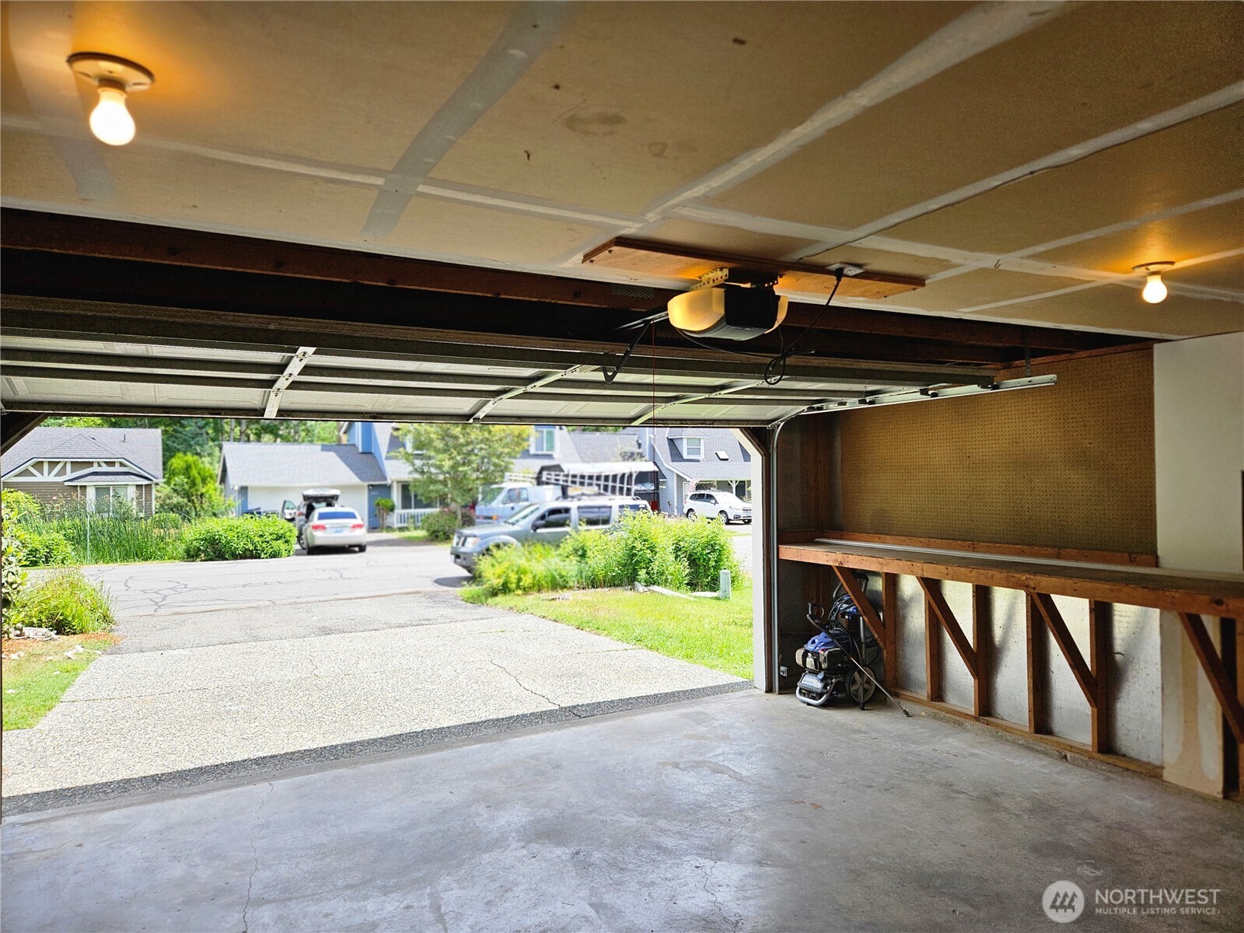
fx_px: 827
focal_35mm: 23
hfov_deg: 73.9
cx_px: 622
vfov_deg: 58.9
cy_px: 466
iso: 25
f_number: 1.8
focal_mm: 5.4
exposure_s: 1/554
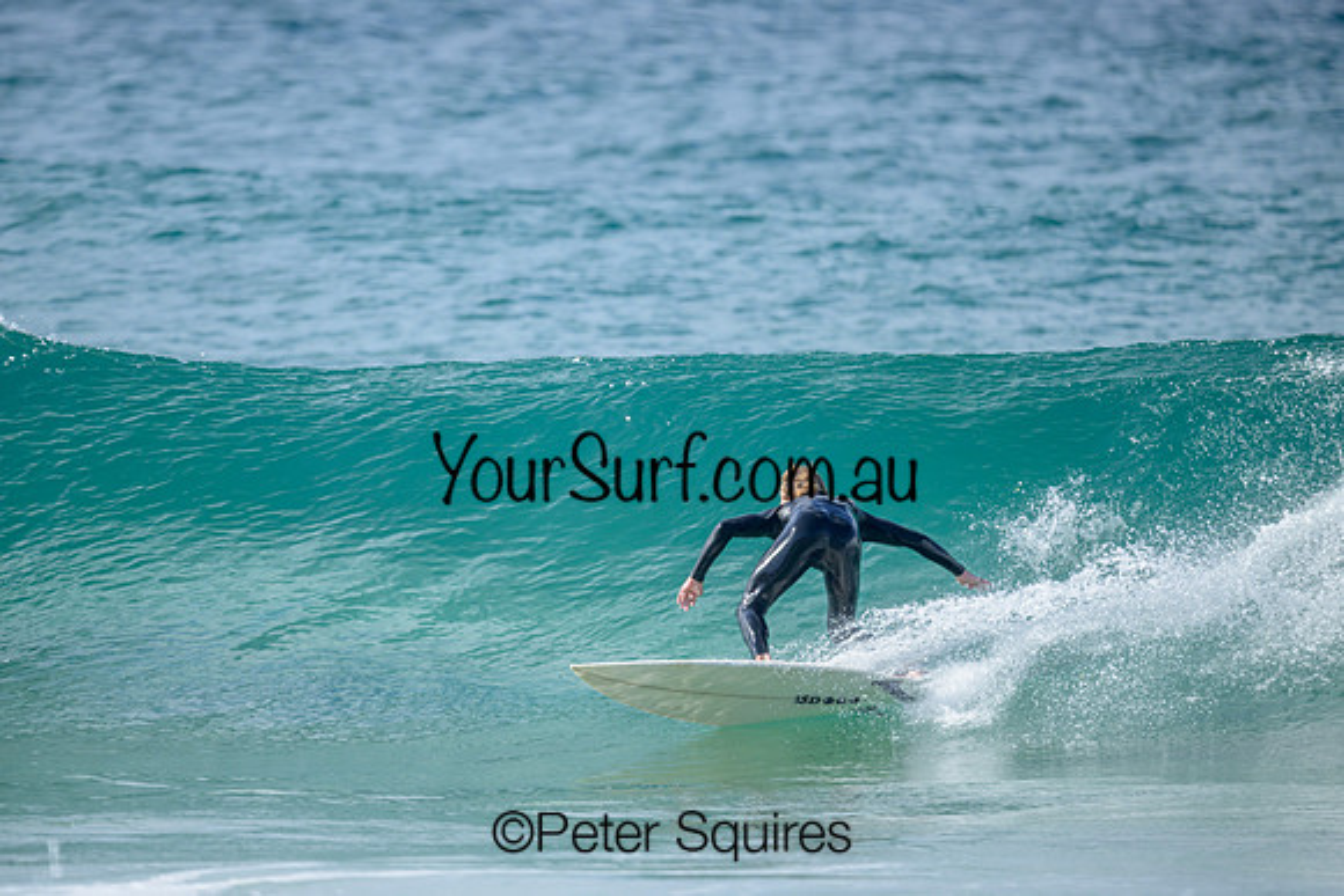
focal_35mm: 800
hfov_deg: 2.6
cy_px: 448
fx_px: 29872
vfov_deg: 1.7
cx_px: 672
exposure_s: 1/2500
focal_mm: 800
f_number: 6.3
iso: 640
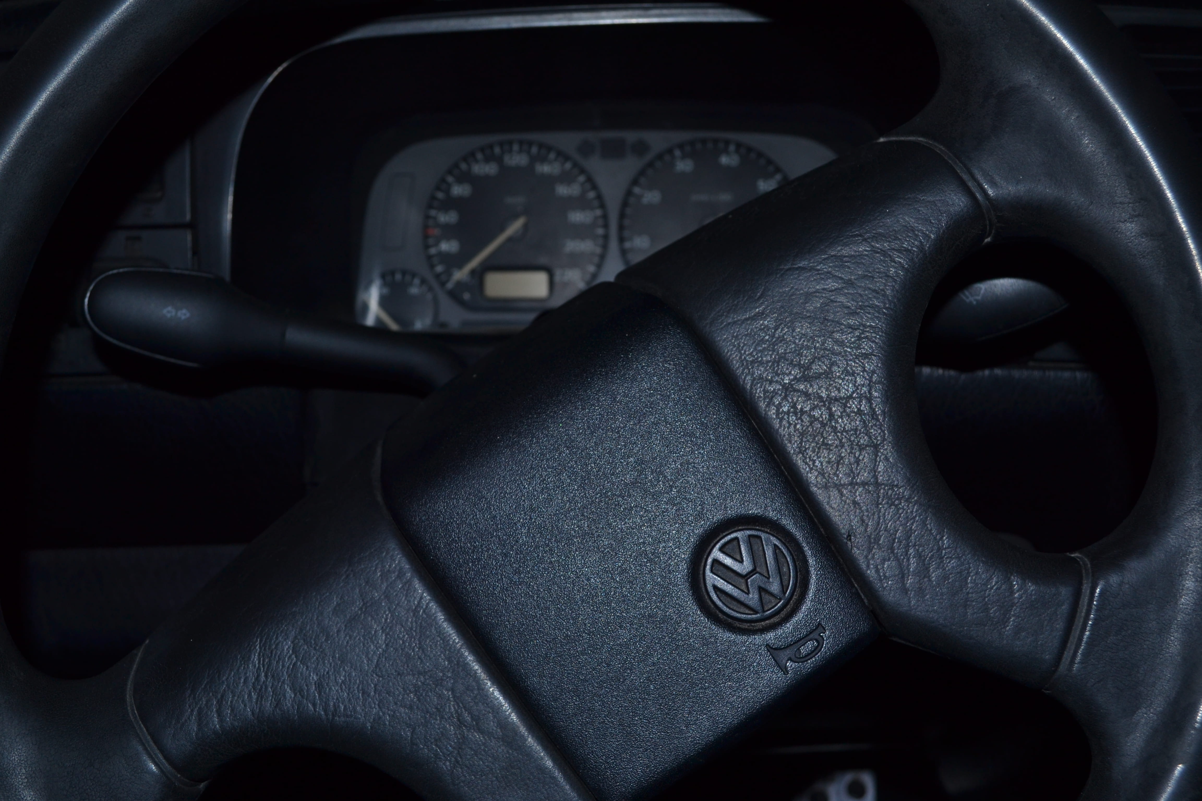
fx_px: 1302
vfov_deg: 34.2
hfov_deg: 49.6
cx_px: 601
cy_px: 400
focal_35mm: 39
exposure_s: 1/200
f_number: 6.3
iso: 200
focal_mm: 26
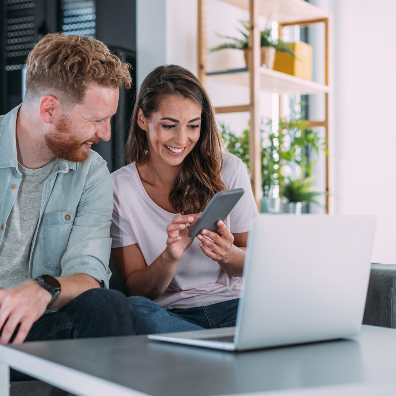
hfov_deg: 24.2
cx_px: 126
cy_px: 196
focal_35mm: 71
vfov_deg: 24.3
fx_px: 919
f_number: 2.5
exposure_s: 1/320
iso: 1600
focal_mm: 55
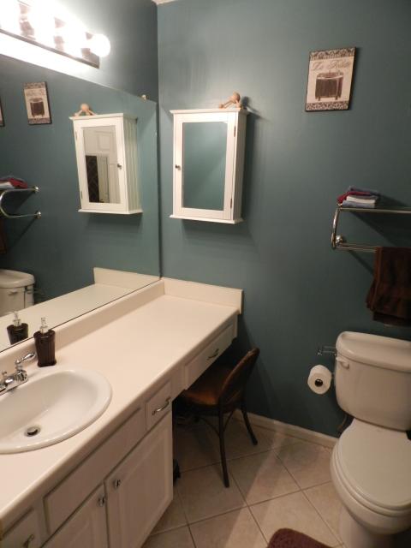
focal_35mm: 23
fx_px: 364
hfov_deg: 58.9
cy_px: 274
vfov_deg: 73.9
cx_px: 206
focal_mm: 4
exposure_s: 1/25
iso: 400
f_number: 3.4
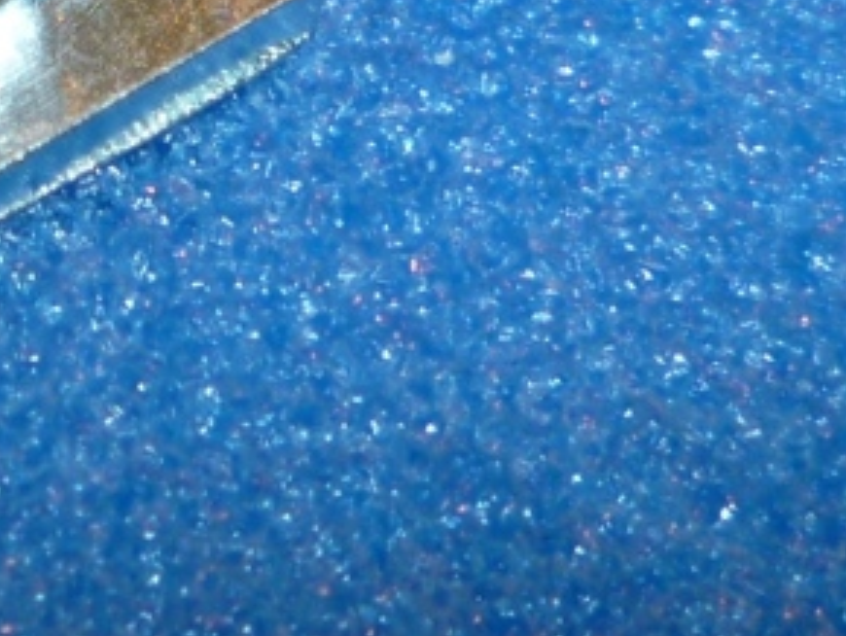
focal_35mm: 80
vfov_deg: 17.6
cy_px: -128
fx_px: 1957
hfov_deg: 22.5
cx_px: -163
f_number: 4
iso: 100
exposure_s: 1/30
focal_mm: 5.2
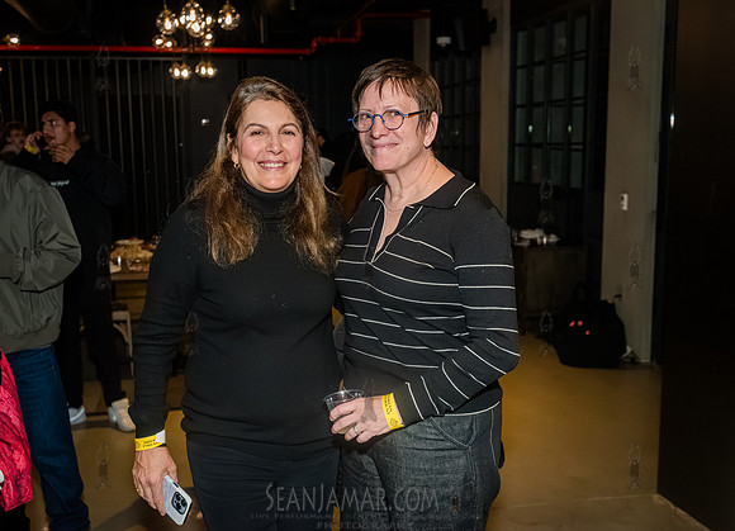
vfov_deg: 36.9
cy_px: 265
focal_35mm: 38
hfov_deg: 49.5
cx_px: 338
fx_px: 796
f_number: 5
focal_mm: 35
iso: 8000
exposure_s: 1/400
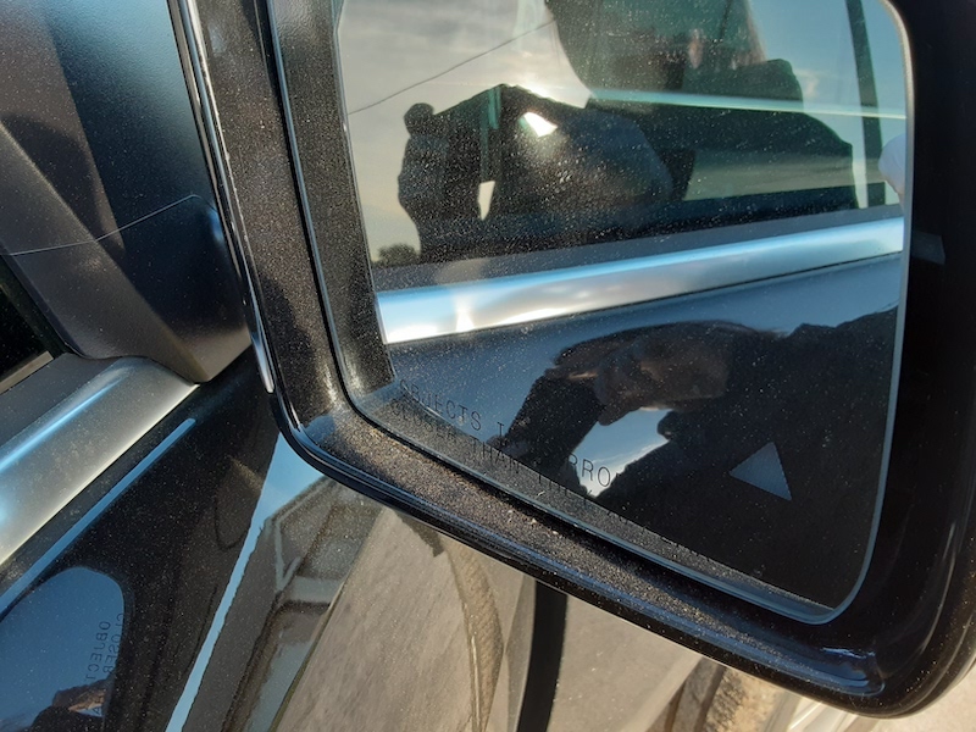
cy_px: 366
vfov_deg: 51.4
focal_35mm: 27
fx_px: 761
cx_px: 488
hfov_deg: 65.3
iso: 64
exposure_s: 1/120
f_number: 1.9
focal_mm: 2.91
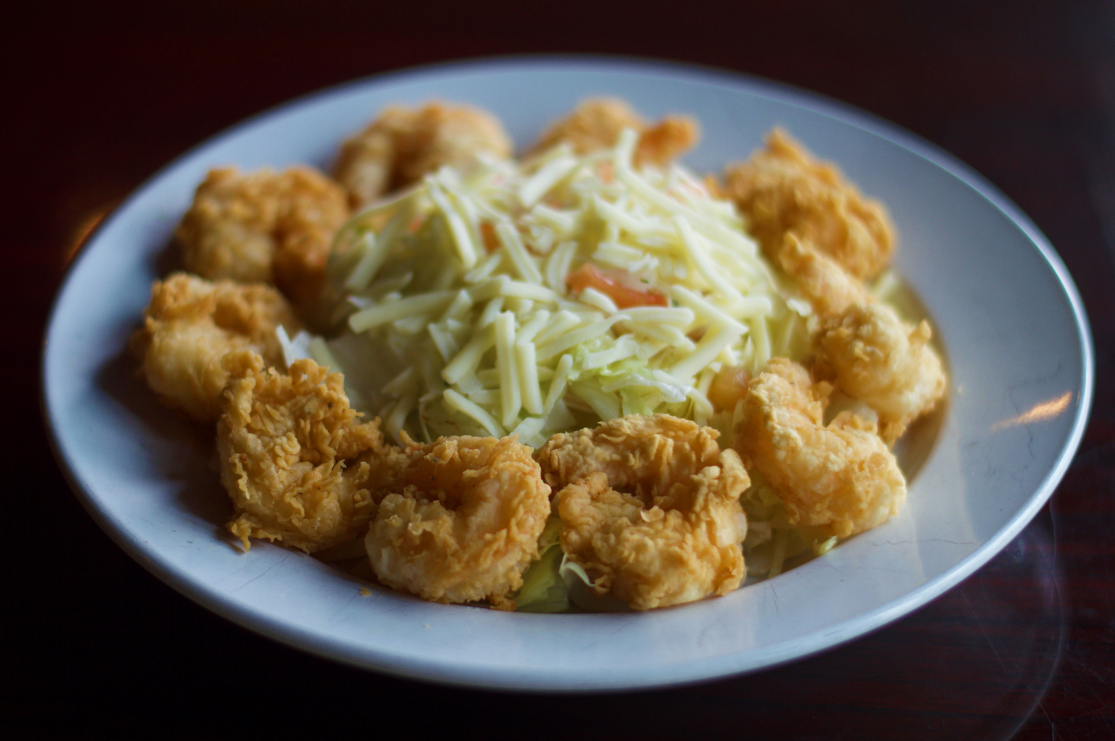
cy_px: 370
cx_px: 558
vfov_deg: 18.2
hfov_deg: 27.0
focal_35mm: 75
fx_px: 2321
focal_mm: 50
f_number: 1.8
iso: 100
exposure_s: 1/200
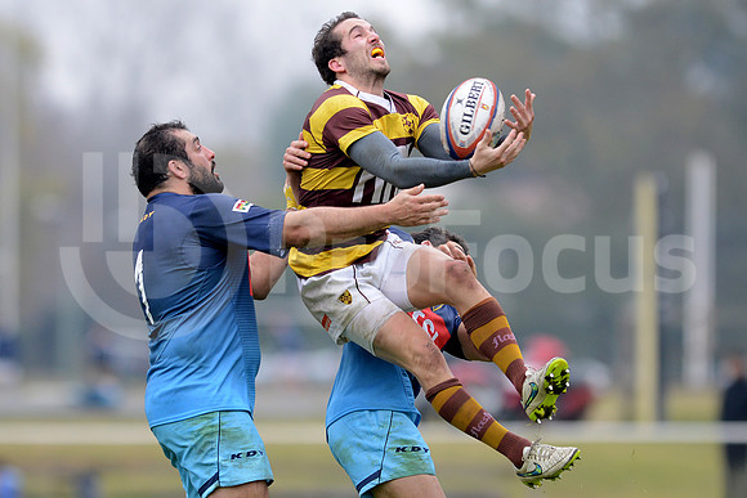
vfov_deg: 3.3
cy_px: 249
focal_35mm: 420
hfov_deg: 4.9
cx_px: 374
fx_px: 8717
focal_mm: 420
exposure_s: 1/1000
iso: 800
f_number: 4
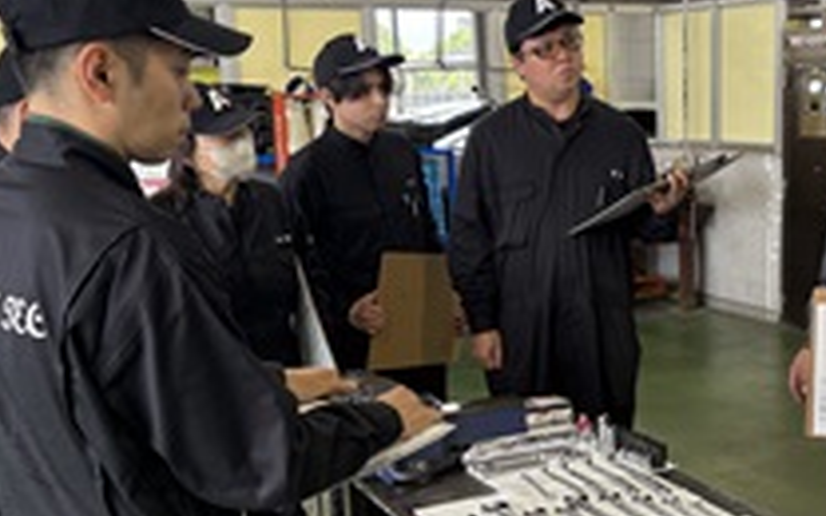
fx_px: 1193
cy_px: 353
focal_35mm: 53
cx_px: 655
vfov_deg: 24.3
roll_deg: +0.6
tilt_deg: -13.0
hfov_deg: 36.9
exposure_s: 1/100
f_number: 1.6
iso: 50
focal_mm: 5.96
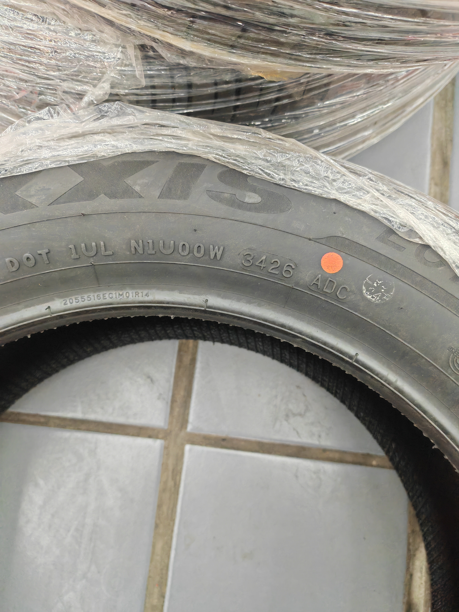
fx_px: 477
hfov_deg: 51.4
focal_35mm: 27
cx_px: 230
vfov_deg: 65.3
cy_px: 306
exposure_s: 1/270
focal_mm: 5.52
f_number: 1.9
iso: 800
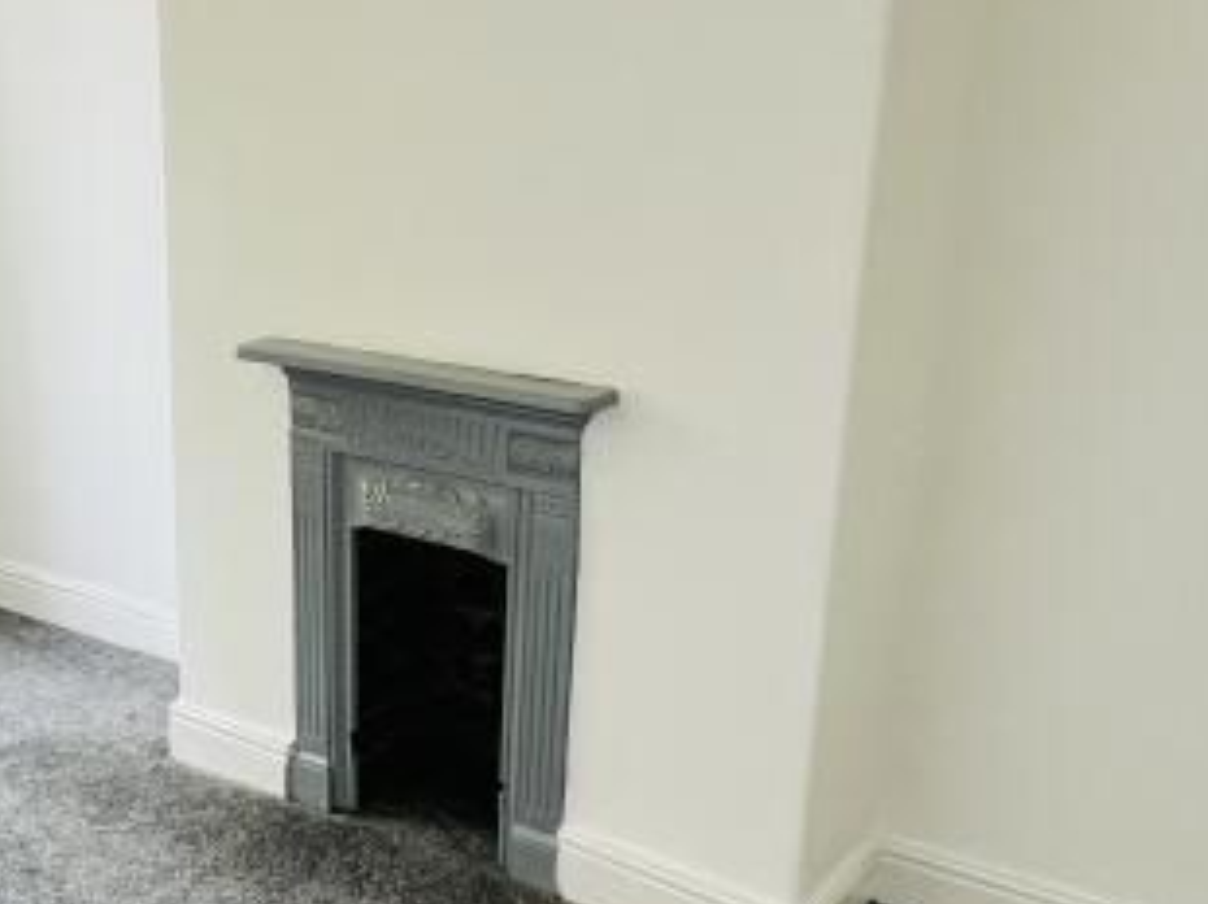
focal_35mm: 43
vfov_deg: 33.1
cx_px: 425
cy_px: 643
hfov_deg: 43.4
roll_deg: -0.6
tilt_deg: -20.5
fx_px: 1499
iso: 125
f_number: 1.8
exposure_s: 1/99
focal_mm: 1.57
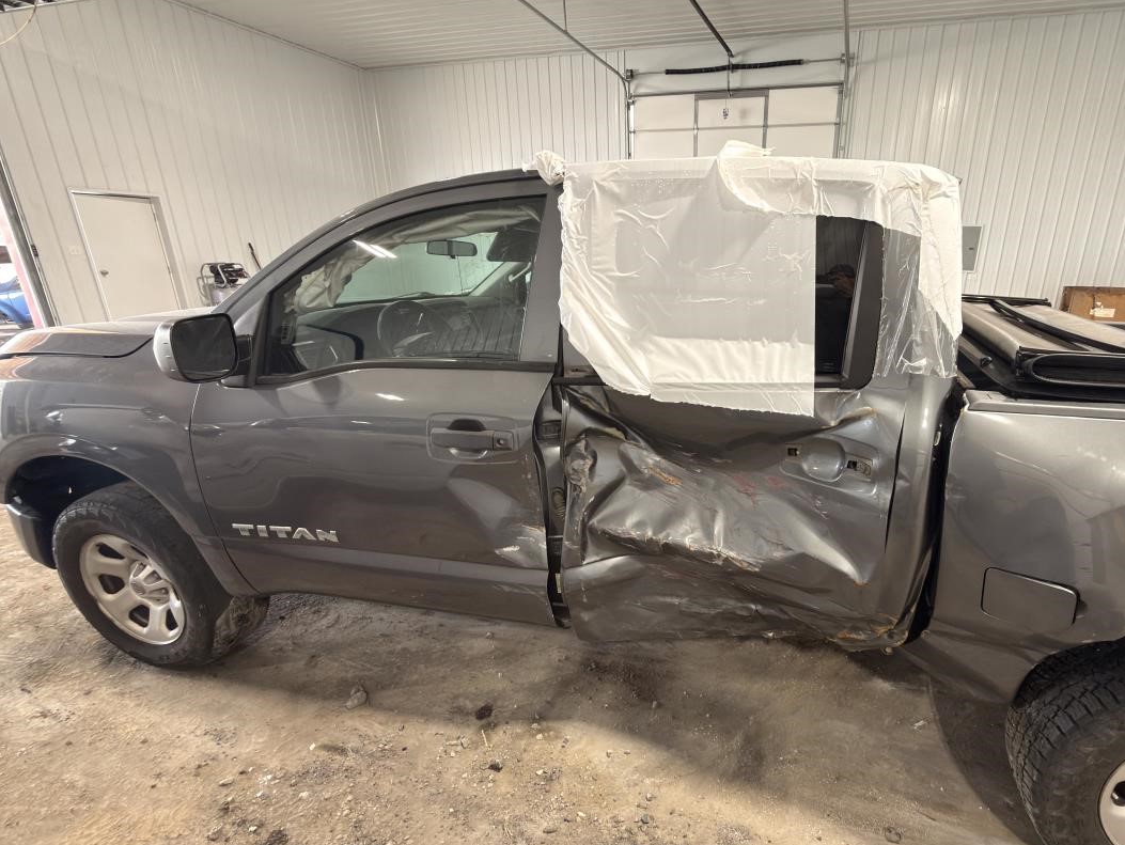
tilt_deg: -19.2
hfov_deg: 89.7
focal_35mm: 17
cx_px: 682
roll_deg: -0.7
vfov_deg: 74.8
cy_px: 425
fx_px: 553
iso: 80
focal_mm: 2.22
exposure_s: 1/38
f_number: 2.2
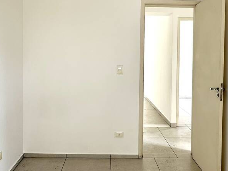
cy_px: 60
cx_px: 111
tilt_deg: -1.2
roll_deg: -0.8
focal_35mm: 34
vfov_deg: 41.4
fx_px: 224
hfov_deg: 53.9
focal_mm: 2.22
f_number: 2.2
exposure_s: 1/99
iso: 50
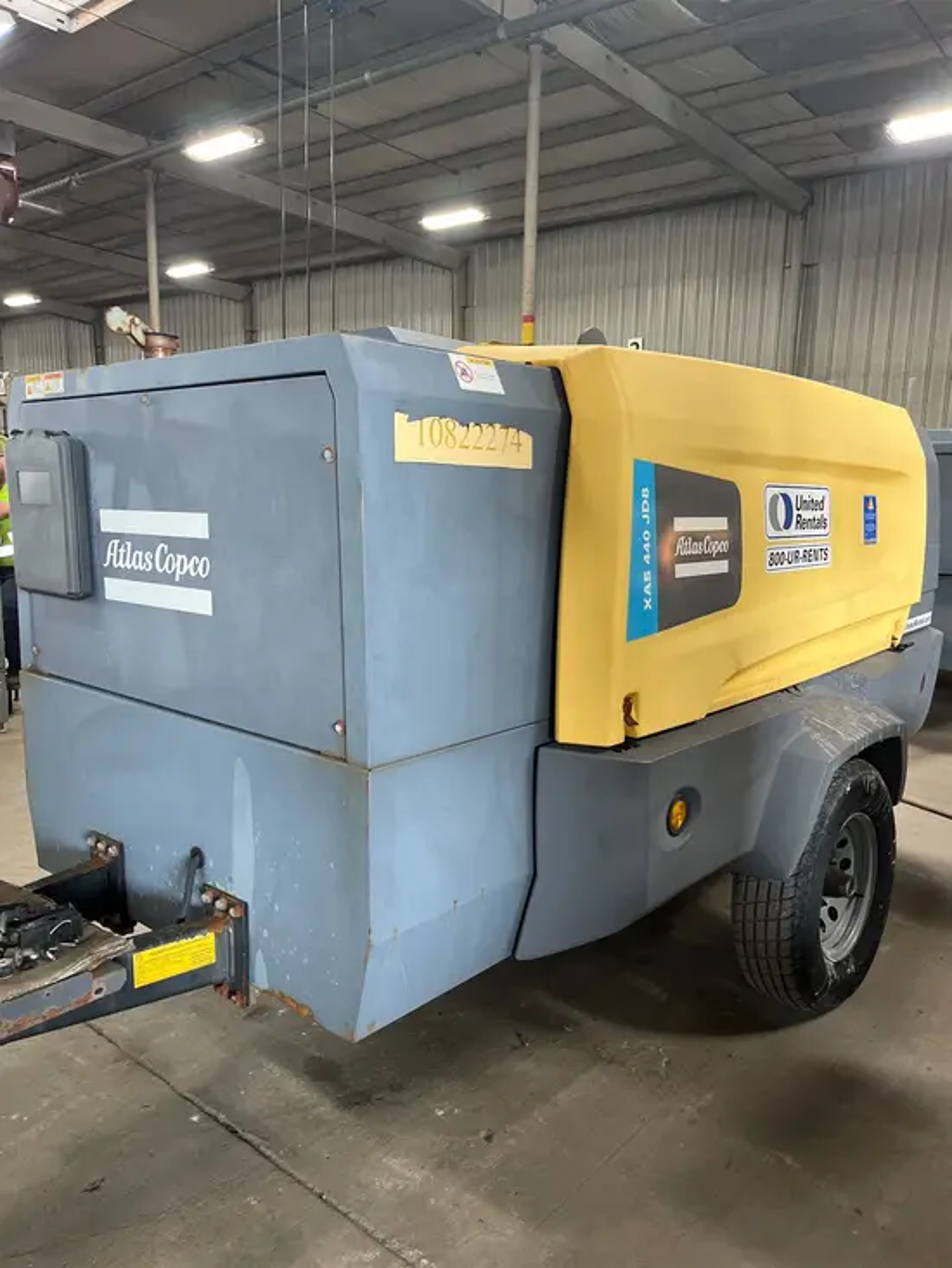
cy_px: 634
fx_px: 953
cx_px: 476
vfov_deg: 67.3
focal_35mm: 26
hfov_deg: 53.1
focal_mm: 5.1
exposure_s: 1/60
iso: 320
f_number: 1.6
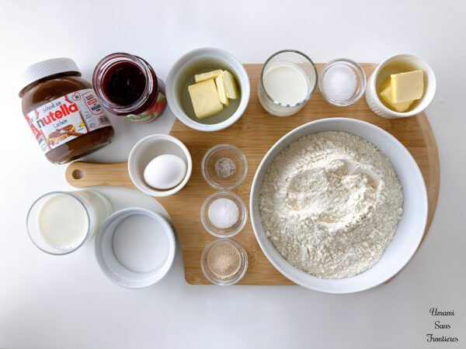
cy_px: 174
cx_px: 233
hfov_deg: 63.4
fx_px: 377
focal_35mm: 28
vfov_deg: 49.7
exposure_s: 1/100
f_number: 1.8
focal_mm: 3.99
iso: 25
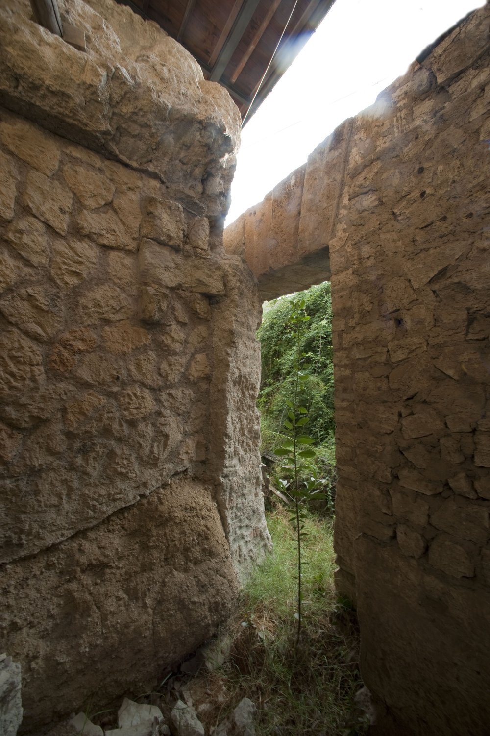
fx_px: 286
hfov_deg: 81.2
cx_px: 245
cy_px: 368
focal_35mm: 14
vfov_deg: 104.3
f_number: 13
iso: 200
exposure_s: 1/13
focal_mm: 14
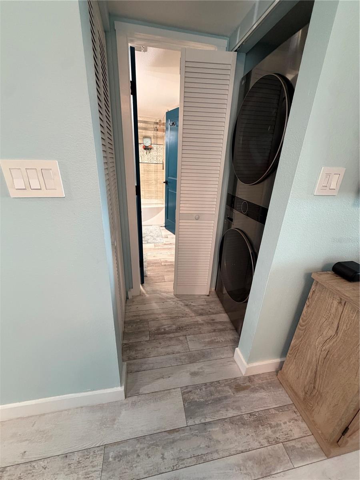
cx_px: 180
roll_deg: -2.5
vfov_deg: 102.1
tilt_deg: -21.5
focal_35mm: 14
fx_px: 194
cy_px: 240
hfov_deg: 85.7
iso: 320
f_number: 2.2
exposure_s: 1/60
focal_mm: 2.22
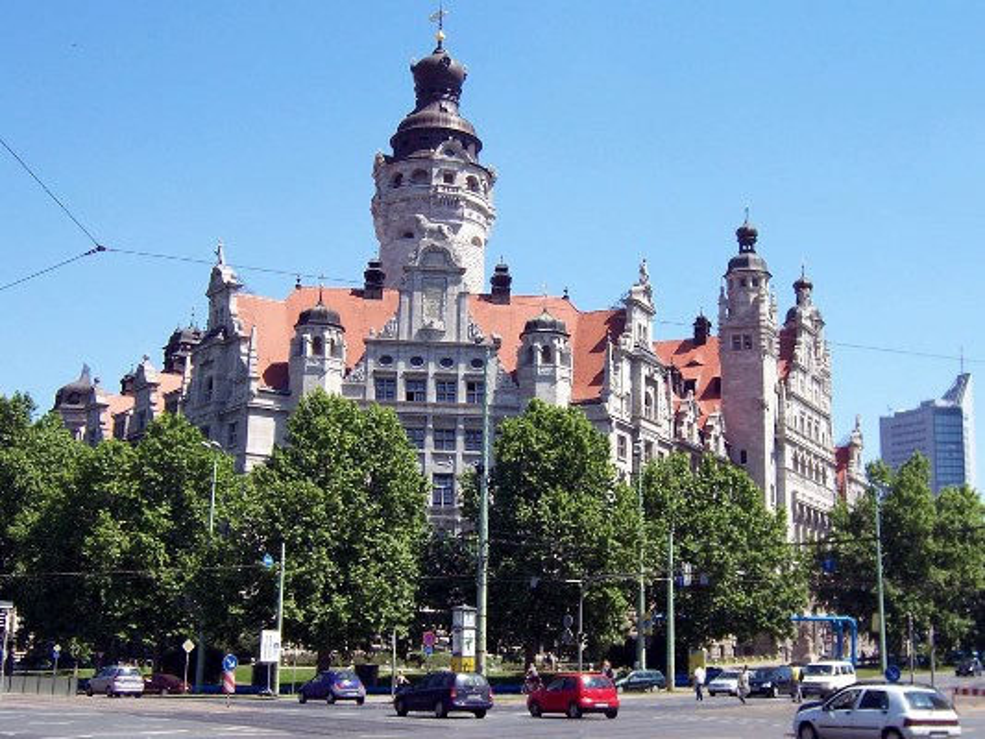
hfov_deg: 38.9
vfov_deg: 29.7
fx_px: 1395
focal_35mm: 49
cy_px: 370
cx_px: 492
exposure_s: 1/500
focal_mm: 8.2
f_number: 4
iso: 80
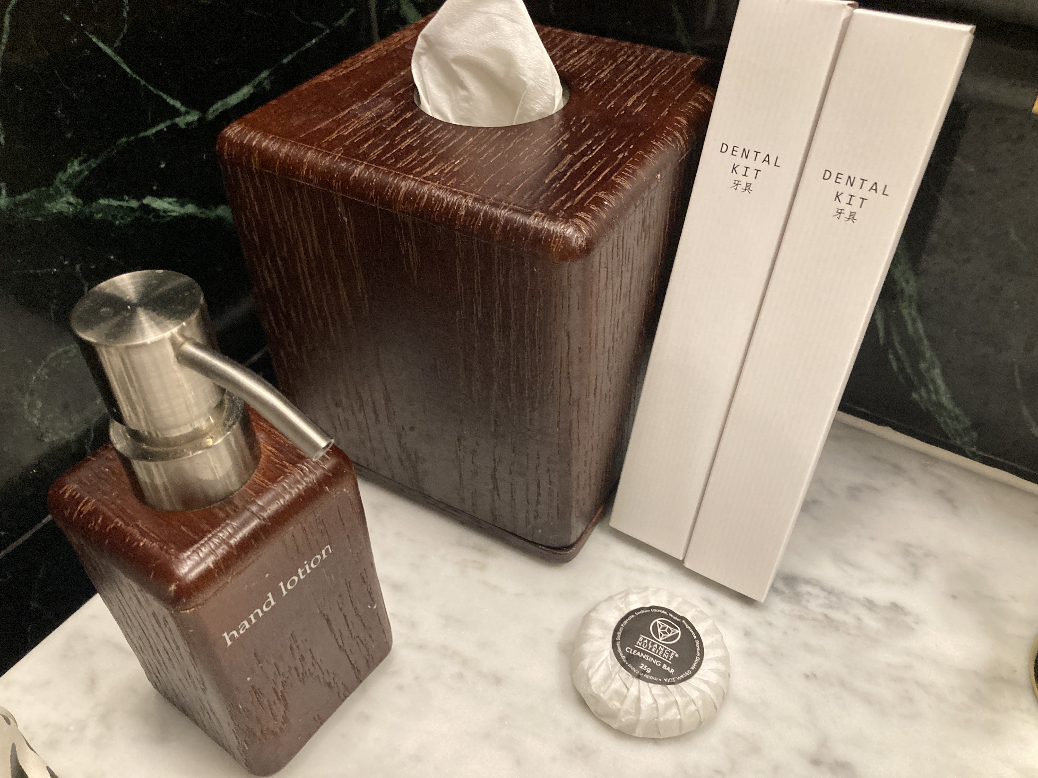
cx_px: 519
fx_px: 840
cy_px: 389
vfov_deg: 49.7
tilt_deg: -43.0
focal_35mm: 28
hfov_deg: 63.4
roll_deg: +1.1
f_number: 1.8
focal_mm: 3.99
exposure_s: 1/50
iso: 320
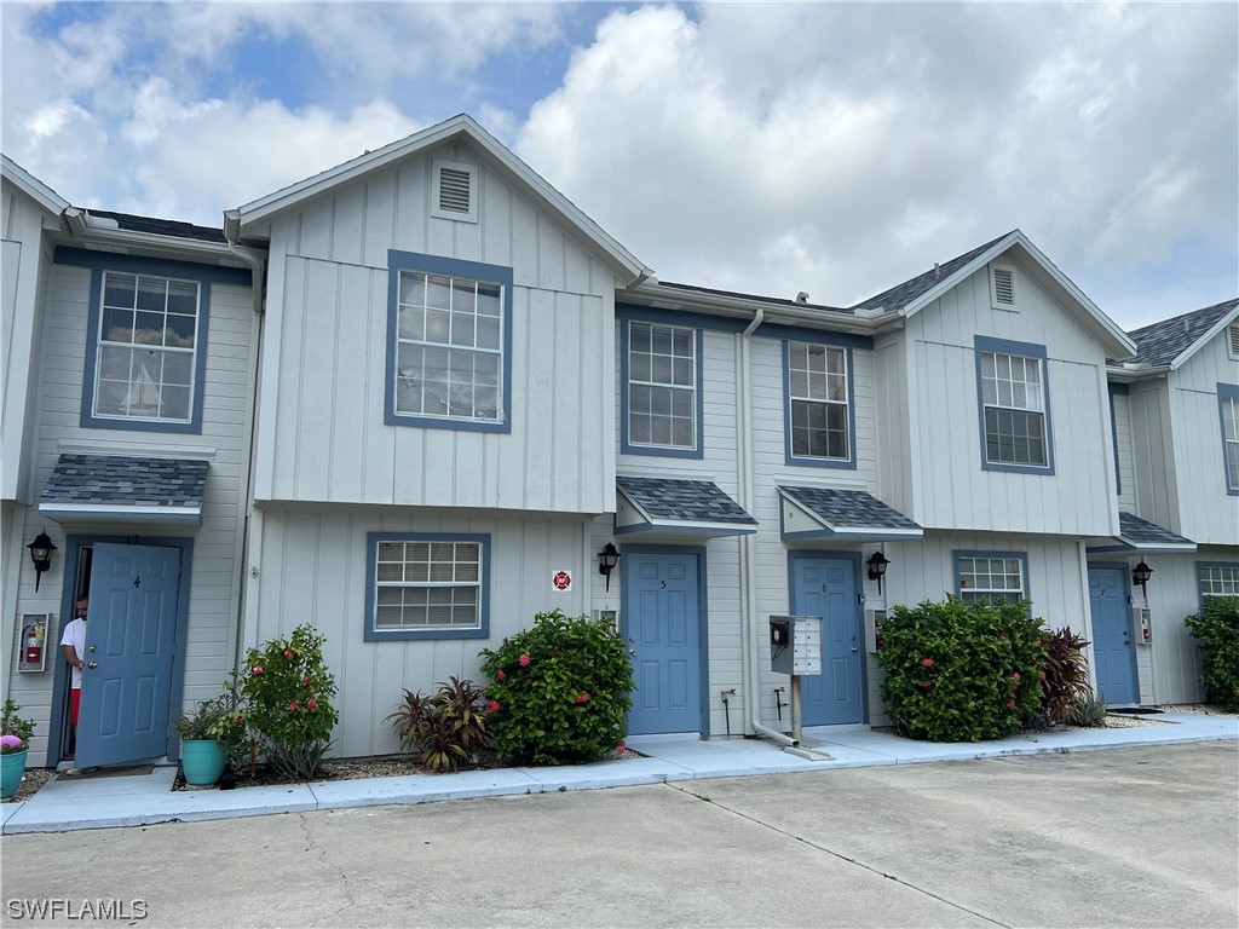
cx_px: 620
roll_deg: -0.1
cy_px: 464
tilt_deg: +8.0
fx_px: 931
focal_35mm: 26
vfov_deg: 53.1
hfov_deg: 67.3
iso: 50
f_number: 1.5
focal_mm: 5.7
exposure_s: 1/5076
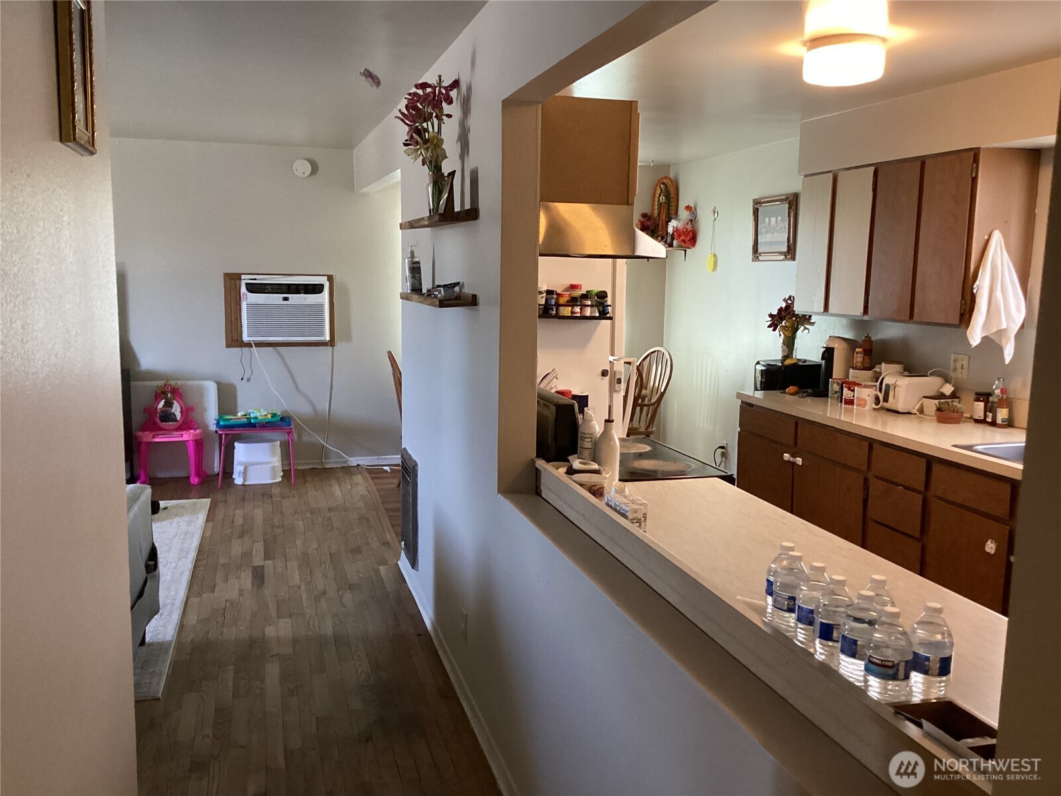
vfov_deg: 45.4
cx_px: 530
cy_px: 398
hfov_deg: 58.4
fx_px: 950
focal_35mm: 31
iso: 400
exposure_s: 1/60
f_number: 2.4
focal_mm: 3.3
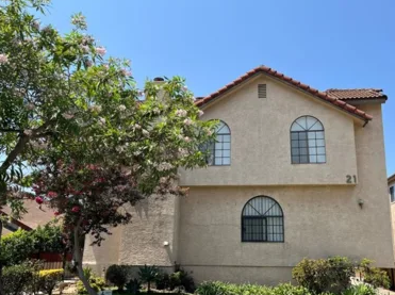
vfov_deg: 46.6
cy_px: 161
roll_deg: -1.8
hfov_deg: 59.8
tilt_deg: +15.6
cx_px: 226
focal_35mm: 30
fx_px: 342
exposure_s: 1/2513
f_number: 1.6
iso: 50
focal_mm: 5.1
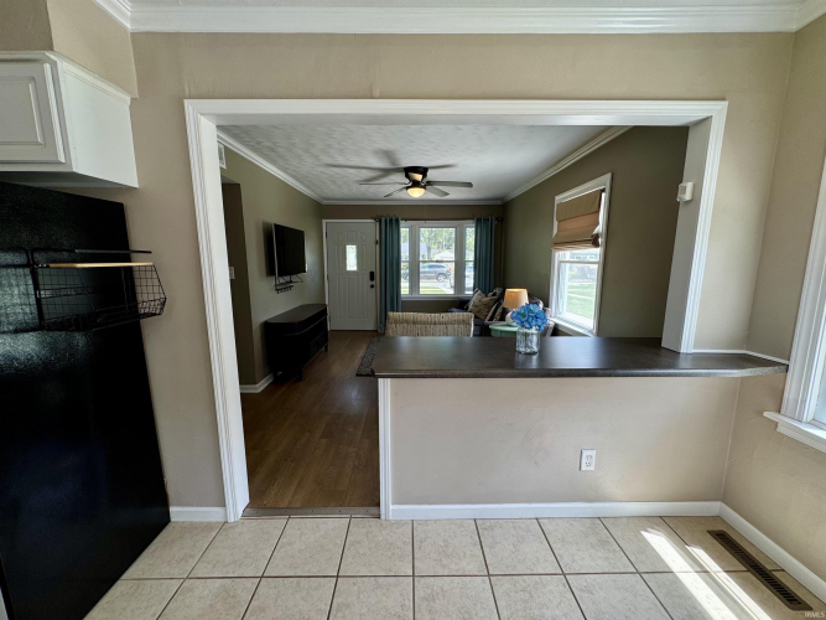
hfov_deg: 102.1
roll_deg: +0.0
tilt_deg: -9.2
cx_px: 413
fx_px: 334
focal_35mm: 14
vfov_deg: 85.7
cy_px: 310
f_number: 2.2
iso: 50
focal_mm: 2.22
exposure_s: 1/120
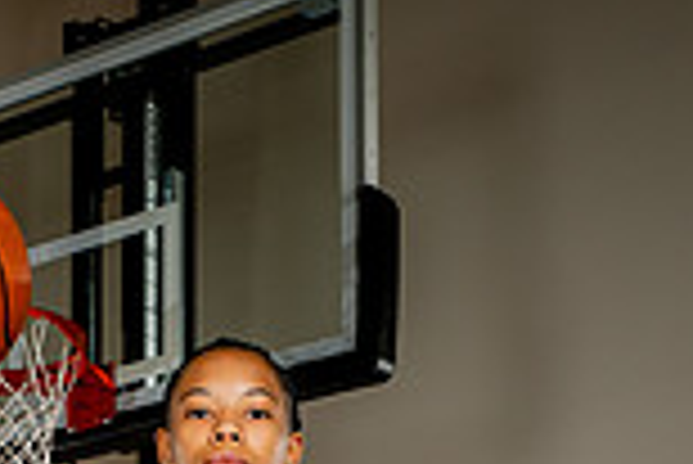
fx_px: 2697
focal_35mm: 140
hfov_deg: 14.6
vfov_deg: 9.1
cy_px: 1009
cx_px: 306
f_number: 8
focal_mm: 48
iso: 250
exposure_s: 1/400
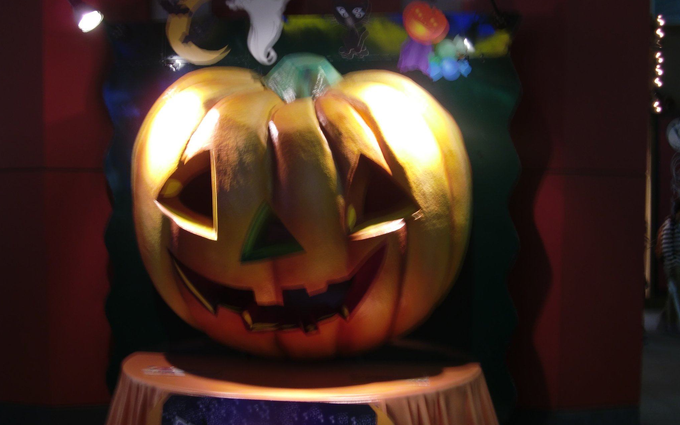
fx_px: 908
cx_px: 339
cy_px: 242
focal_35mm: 49
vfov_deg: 26.3
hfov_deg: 41.1
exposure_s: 1/3.33
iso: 64
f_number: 3.3
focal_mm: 8.2
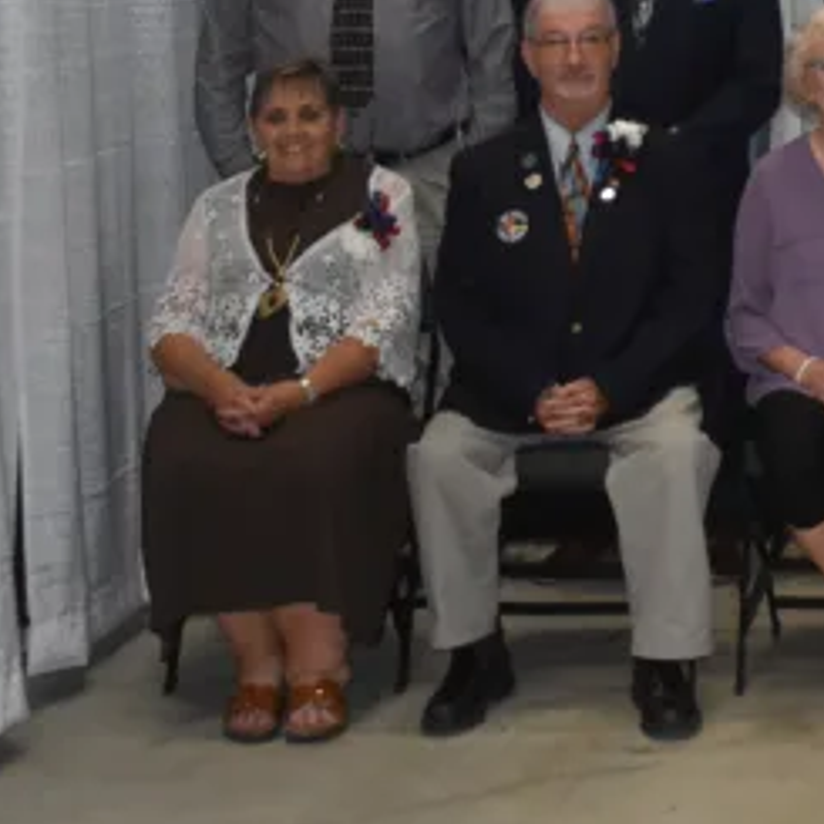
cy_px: 30
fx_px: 2836
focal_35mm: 105
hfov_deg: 15.6
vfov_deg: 16.2
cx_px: 1103
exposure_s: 1/125
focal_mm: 27
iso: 1100
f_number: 4
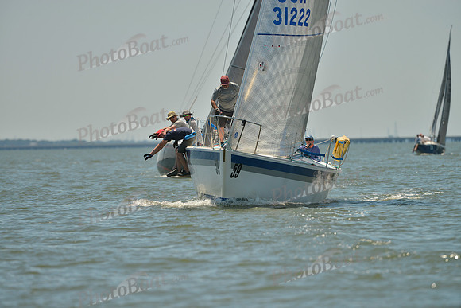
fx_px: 5123
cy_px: 154
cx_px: 230
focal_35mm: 400
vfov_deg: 3.4
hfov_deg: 5.2
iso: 200
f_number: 5.6
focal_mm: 400
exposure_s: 1/1600
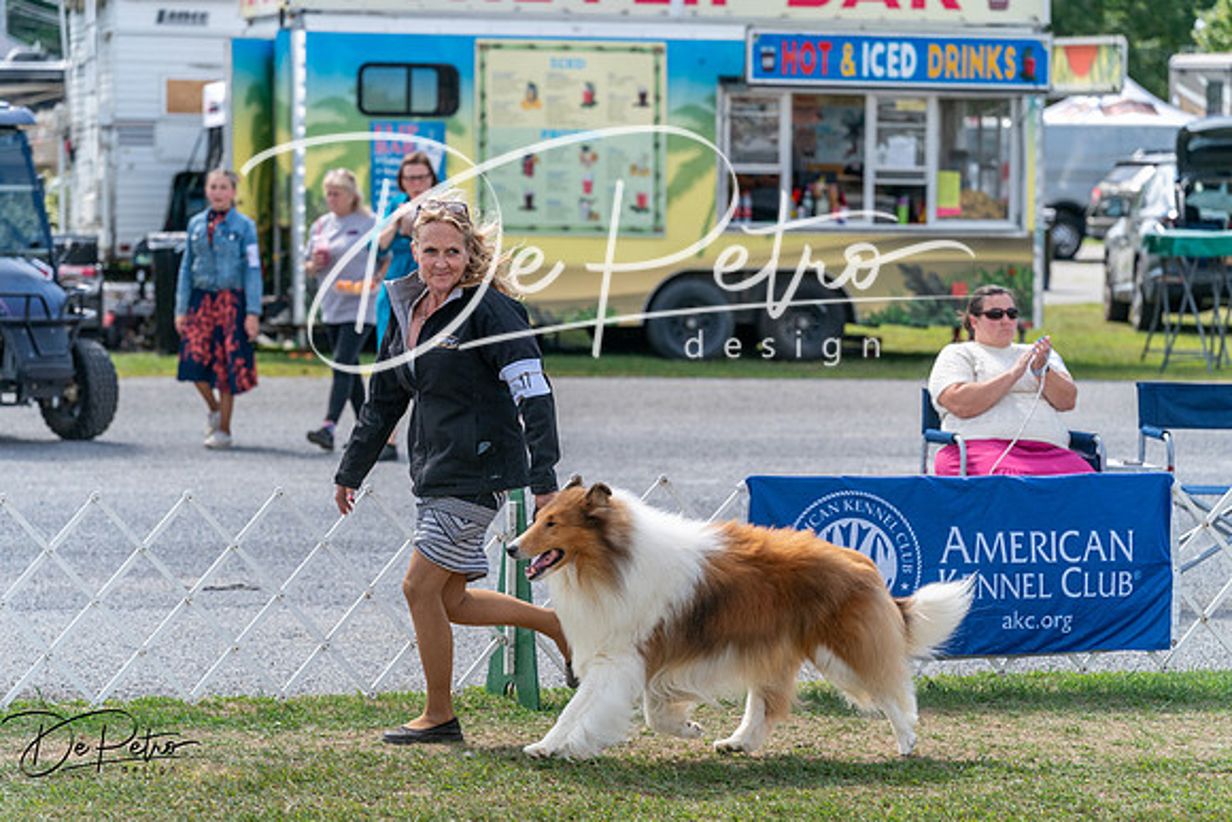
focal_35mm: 144
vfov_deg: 9.5
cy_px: 411
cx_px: 616
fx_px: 4929
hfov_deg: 14.2
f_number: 5
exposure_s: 1/2000
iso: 640
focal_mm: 144
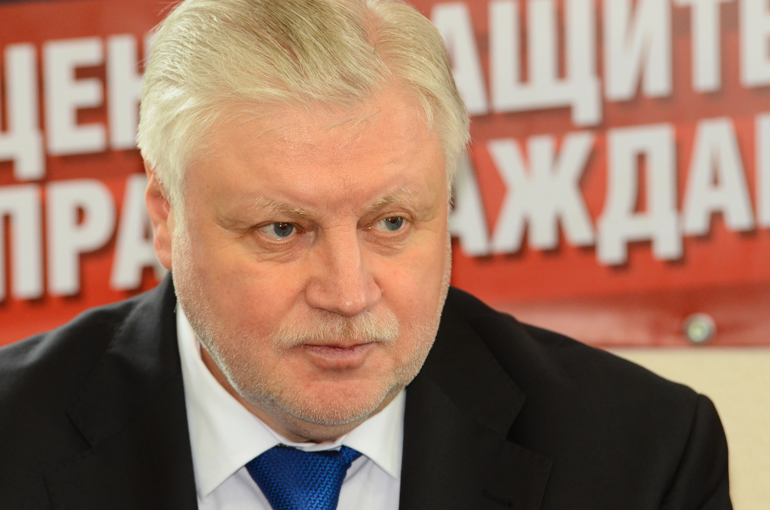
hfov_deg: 7.6
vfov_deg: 5.1
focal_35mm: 270
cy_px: 255
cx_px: 385
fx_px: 5764
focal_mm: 180
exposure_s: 1/125
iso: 1600
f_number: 5.6
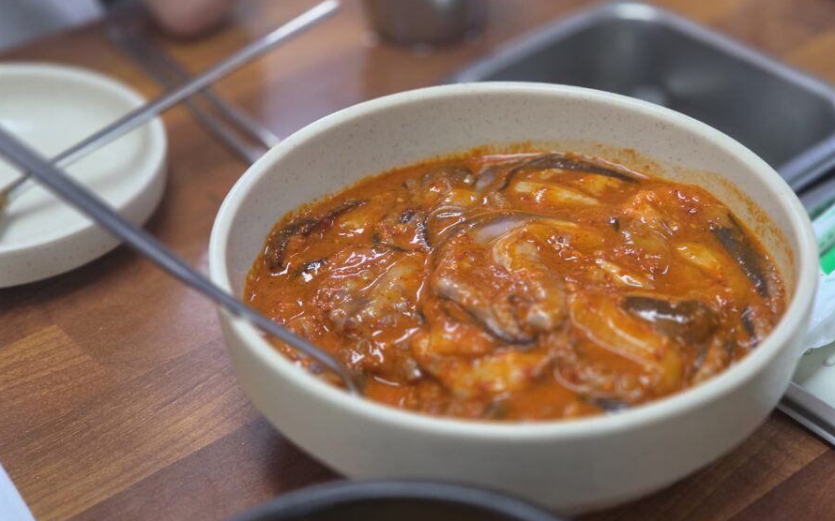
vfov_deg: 17.6
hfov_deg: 27.9
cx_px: 418
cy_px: 253
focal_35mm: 74
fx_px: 1684
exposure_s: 1/120
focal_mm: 7
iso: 400
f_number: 2.4
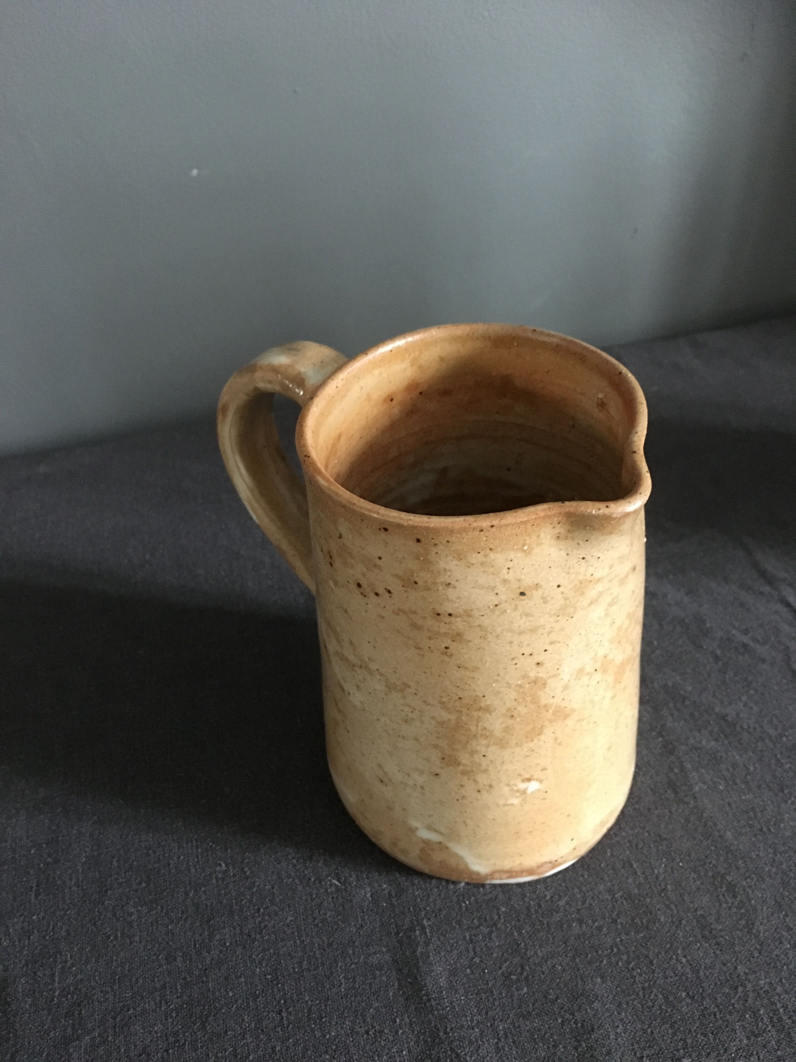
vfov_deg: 61.7
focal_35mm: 29
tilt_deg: -38.9
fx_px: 889
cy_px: 531
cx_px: 398
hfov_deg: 48.2
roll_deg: +2.9
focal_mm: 4.15
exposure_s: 1/17
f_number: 2.2
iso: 320
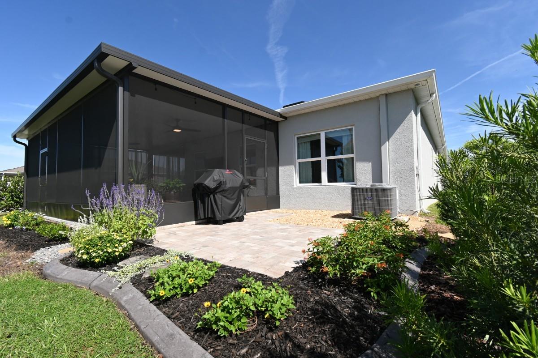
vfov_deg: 77.3
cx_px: 269
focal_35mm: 15
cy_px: 179
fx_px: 224
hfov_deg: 100.4
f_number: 8
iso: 100
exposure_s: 1/200
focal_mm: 10
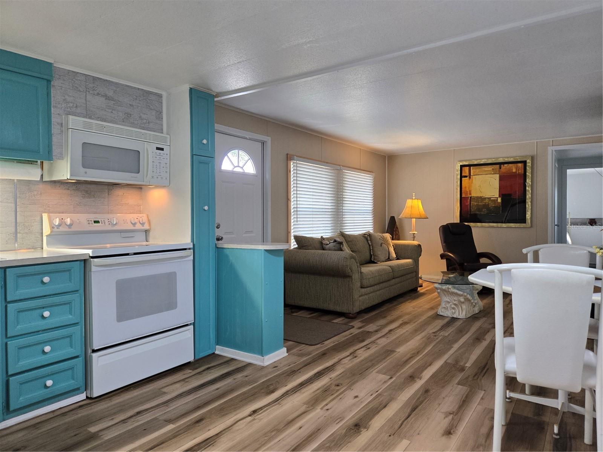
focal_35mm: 23
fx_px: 401
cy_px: 226
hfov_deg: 73.9
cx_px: 302
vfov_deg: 58.9
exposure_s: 1/120
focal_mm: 5.4
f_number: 1.8
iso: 200
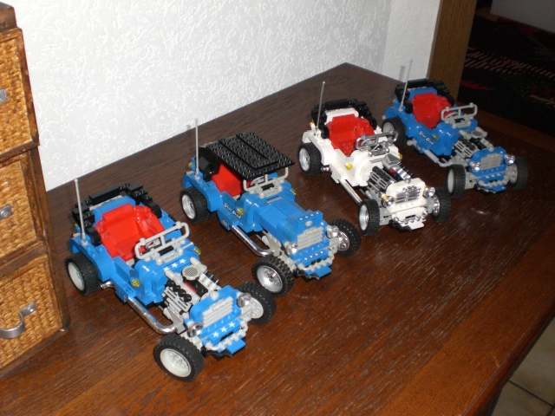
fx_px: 609
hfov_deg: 49.0
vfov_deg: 37.7
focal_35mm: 38
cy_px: 208
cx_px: 278
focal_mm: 6.3
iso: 200
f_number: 3.1
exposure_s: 1/60
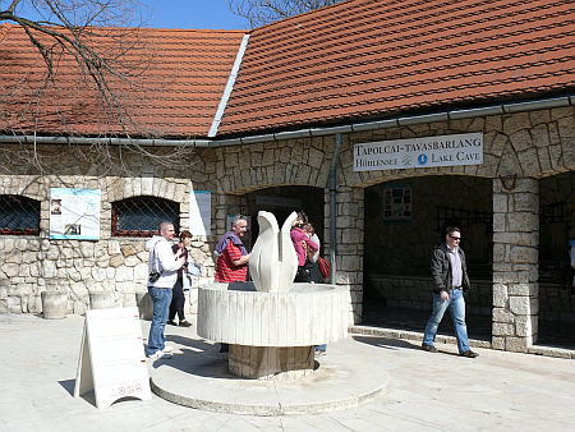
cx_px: 288
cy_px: 216
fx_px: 582
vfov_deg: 40.7
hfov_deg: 52.6
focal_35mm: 35
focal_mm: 7.4
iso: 100
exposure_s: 1/500
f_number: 5.6
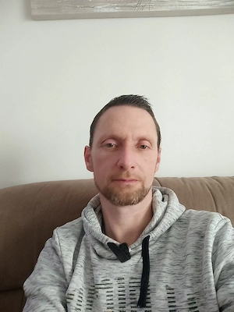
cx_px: 117
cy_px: 156
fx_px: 171
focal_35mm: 19
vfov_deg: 84.7
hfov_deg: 68.7
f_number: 2.45
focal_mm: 3.27
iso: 198
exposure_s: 1/30
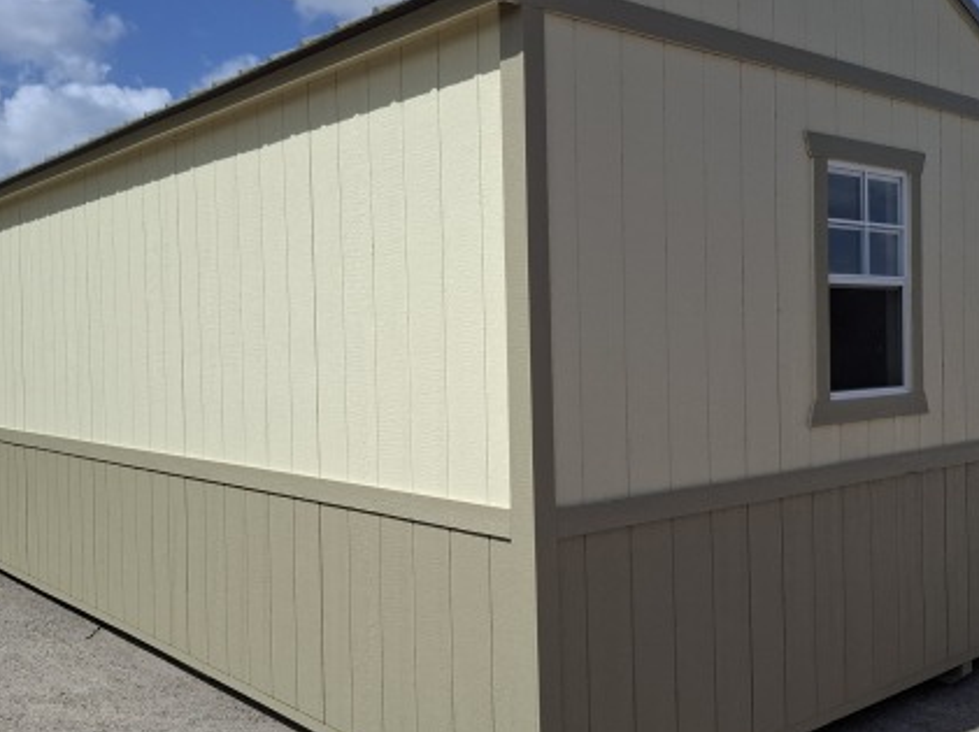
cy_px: 349
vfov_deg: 40.6
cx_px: 477
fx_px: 989
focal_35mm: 35
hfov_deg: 52.7
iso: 50
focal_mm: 5.54
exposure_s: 1/2717
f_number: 1.8
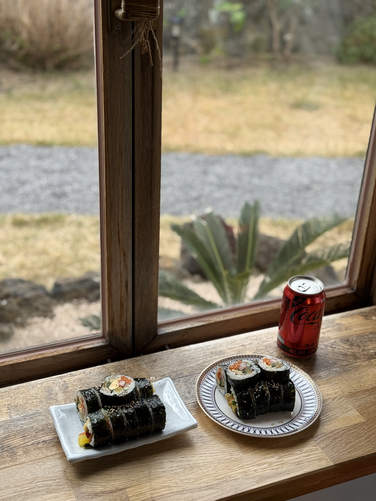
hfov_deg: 30.3
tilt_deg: -28.5
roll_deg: -2.5
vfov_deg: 39.7
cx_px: 188
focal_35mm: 48
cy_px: 250
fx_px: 695
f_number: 1.78
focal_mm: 6.76
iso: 80
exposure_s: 1/538
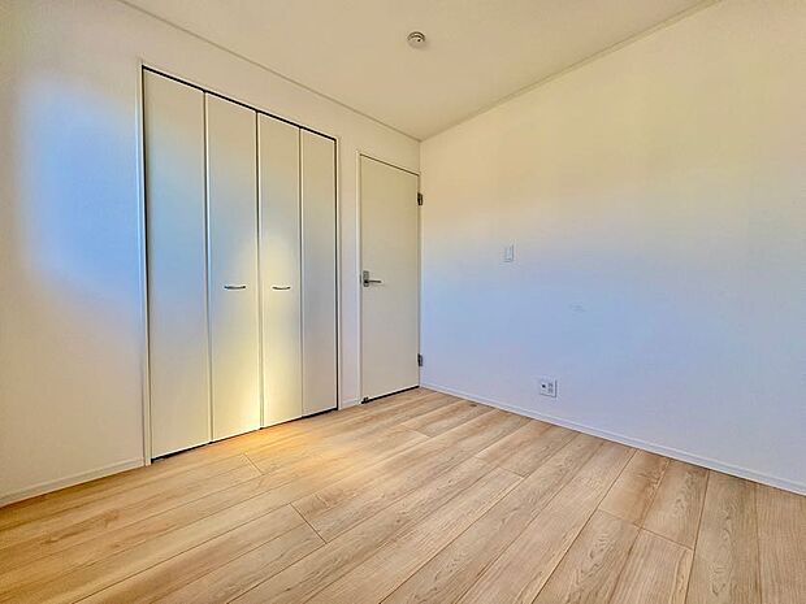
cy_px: 302
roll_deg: +1.5
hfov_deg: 102.1
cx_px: 403
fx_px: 326
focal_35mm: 14
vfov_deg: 85.7
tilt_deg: -1.3
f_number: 2.2
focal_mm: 2.22
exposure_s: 1/135
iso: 64
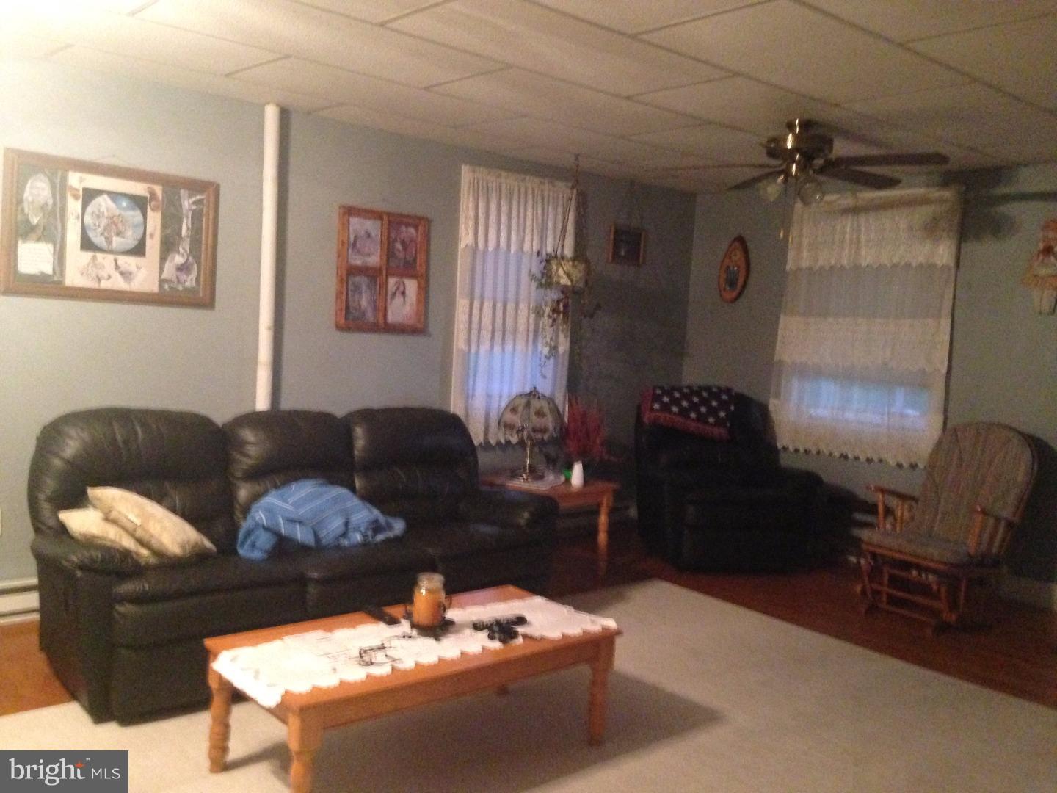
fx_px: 1008
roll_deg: -4.1
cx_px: 528
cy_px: 396
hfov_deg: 55.4
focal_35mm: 33
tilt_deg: -4.7
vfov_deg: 42.9
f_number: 2.4
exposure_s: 1/15
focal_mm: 4.12
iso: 800
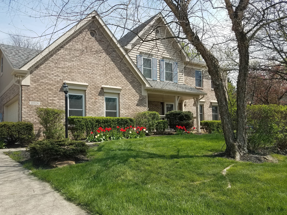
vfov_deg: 48.2
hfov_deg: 61.6
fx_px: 240
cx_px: 138
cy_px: 113
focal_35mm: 29
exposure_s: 1/1544
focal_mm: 4.2
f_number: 1.7
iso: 40
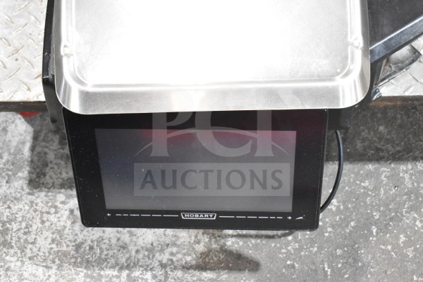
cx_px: 212
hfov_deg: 29.2
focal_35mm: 69
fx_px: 811
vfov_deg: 19.7
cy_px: 141
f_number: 6.3
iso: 6400
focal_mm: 46
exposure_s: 1/160
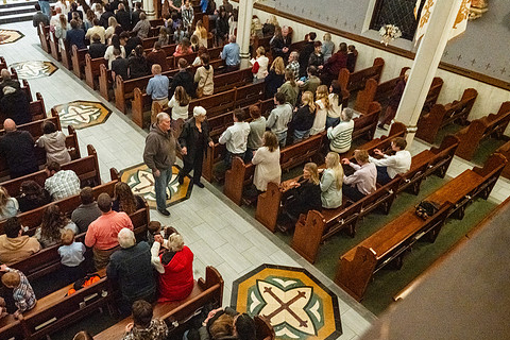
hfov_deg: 63.3
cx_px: 212
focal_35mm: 29
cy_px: 186
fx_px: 411
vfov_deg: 44.9
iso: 5000
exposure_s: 1/60
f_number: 9
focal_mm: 24
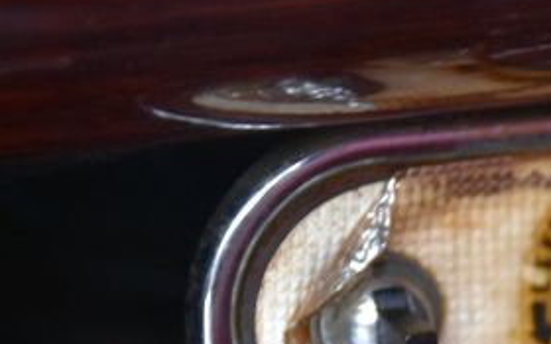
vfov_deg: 6.0
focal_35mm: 217
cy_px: 303
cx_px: 563
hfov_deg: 9.6
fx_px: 3259
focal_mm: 62
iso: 1250
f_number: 5
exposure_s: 1/60
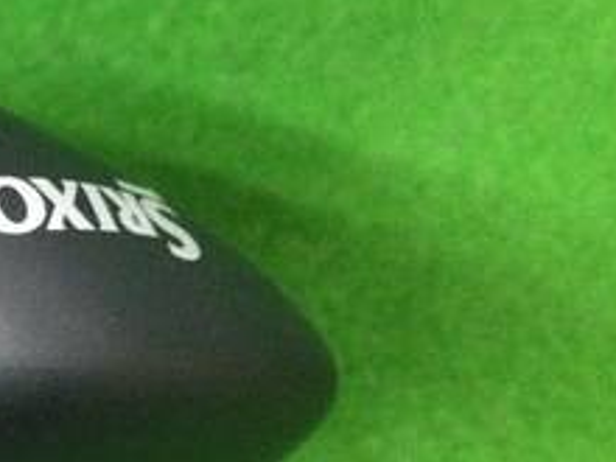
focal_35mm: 90
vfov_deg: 16.4
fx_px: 1602
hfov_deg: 20.4
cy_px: 330
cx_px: -120
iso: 200
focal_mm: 3.3
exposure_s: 1/15
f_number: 2.4
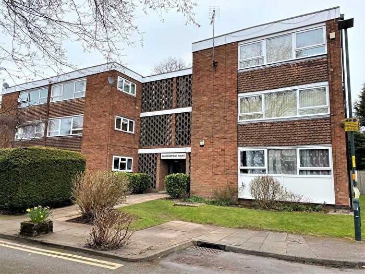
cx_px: 182
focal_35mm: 26
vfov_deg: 53.1
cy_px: 137
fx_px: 274
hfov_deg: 67.3
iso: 32
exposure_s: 1/724
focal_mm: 4.25
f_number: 1.8
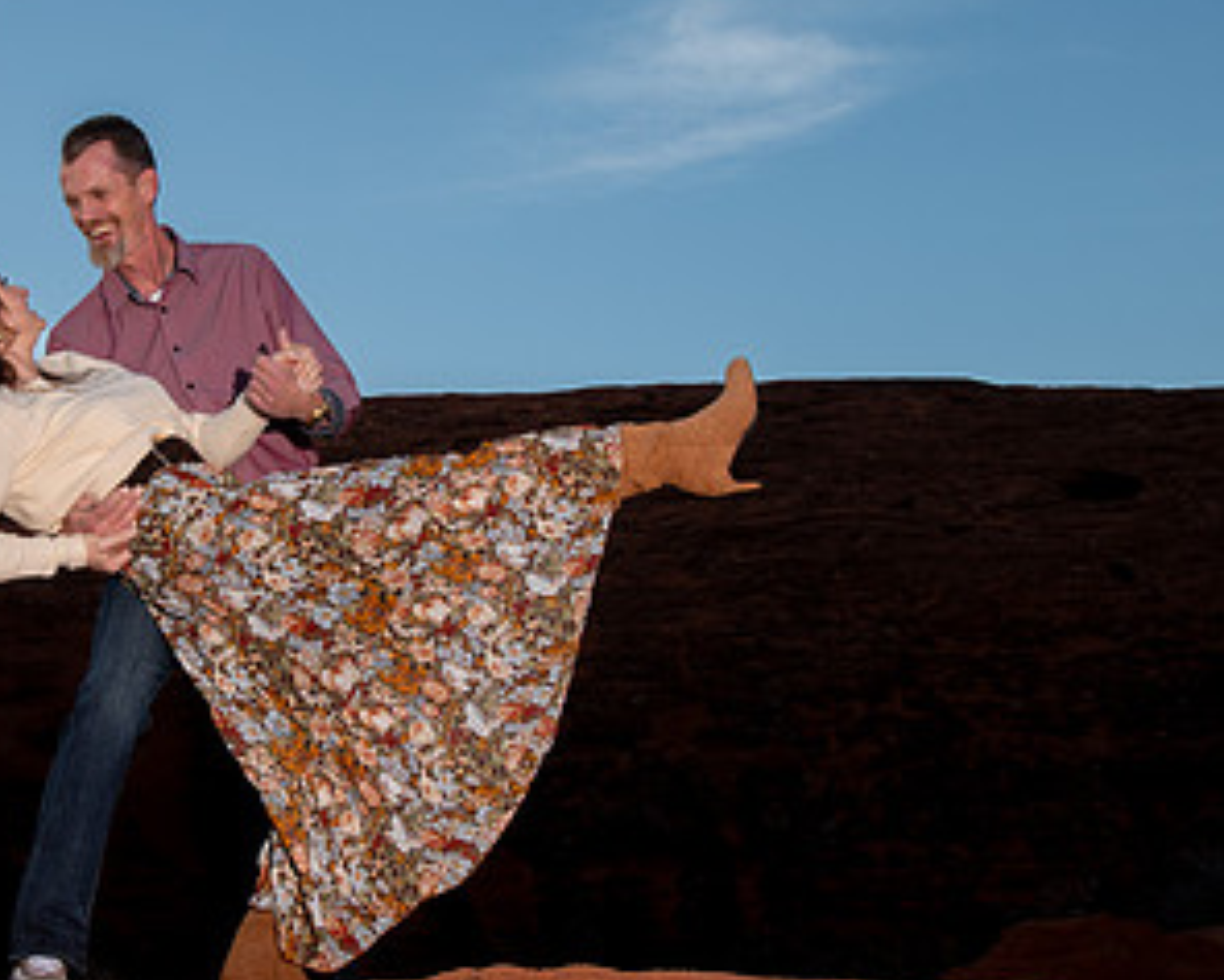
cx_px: 256
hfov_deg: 25.3
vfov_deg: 20.7
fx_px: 2682
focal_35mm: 74
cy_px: 459
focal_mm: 34
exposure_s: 1/250
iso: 250
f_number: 8
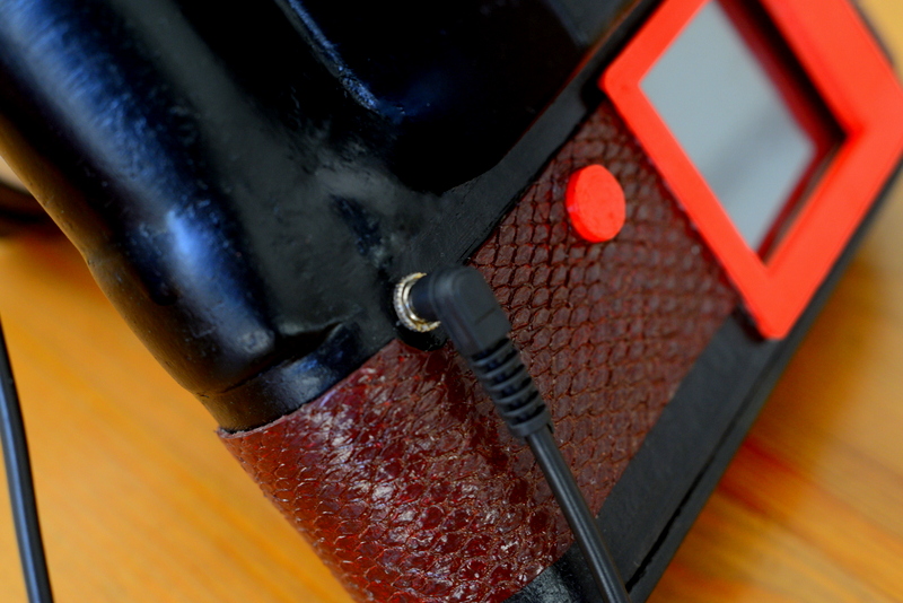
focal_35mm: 55
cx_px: 452
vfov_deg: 24.6
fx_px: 1380
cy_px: 302
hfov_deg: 36.2
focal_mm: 55
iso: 1250
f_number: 11
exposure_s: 1/30
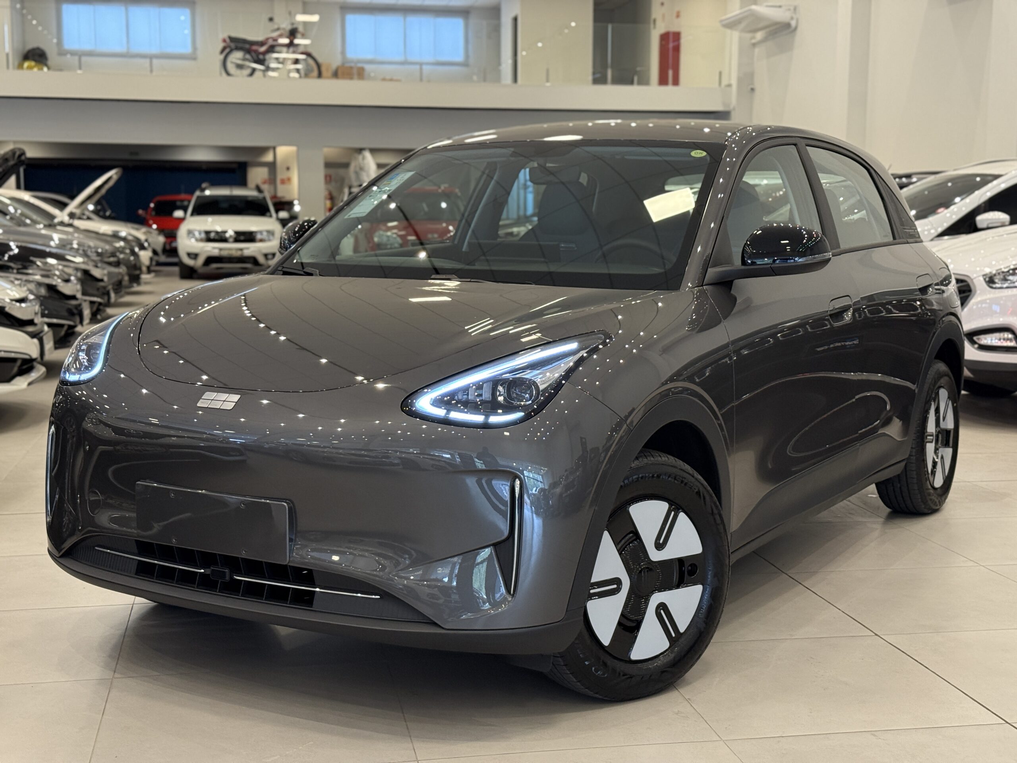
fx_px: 1410
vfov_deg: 30.3
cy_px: 382
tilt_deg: -6.2
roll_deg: -0.7
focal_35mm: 48
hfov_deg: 39.7
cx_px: 508
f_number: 1.78
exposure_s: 1/60
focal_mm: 6.76
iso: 250
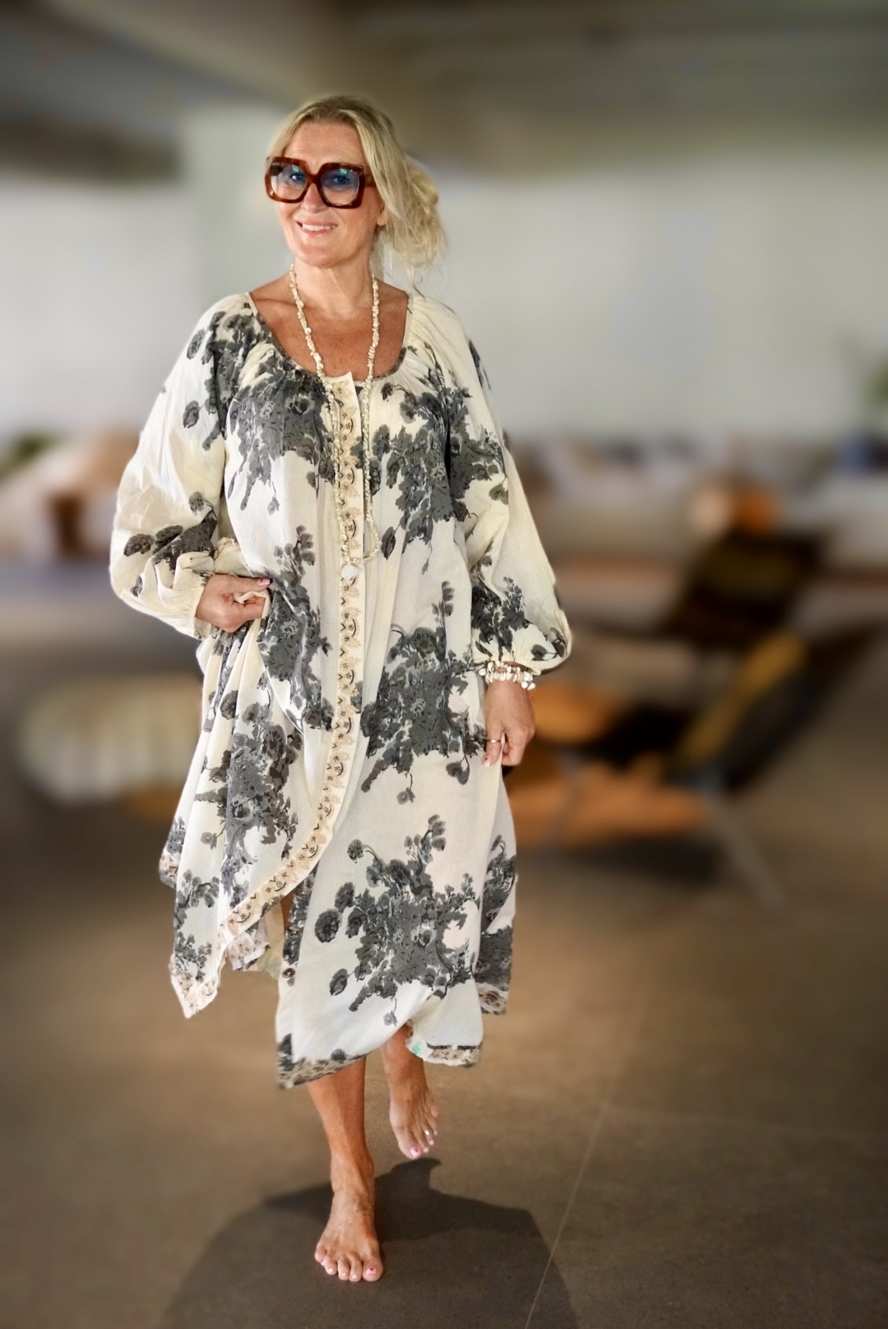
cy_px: 664
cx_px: 444
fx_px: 1607
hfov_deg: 30.9
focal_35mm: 44
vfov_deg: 44.9
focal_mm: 29
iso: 6400
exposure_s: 1/160
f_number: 4.5
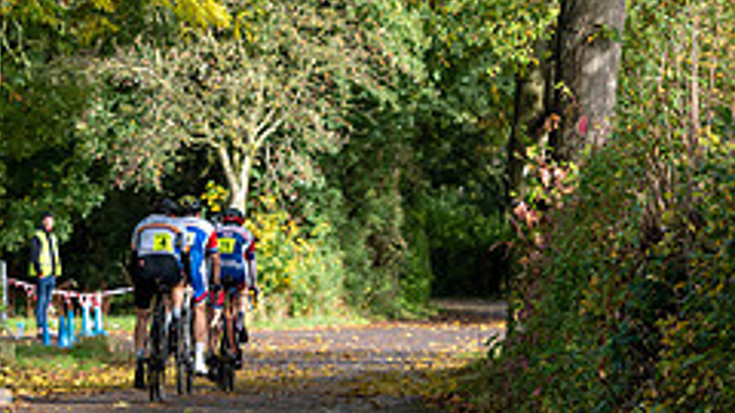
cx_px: 211
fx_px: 5438
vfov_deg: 4.4
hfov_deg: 7.7
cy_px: 317
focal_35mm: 279
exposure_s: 1/640
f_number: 3.5
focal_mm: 110
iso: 200
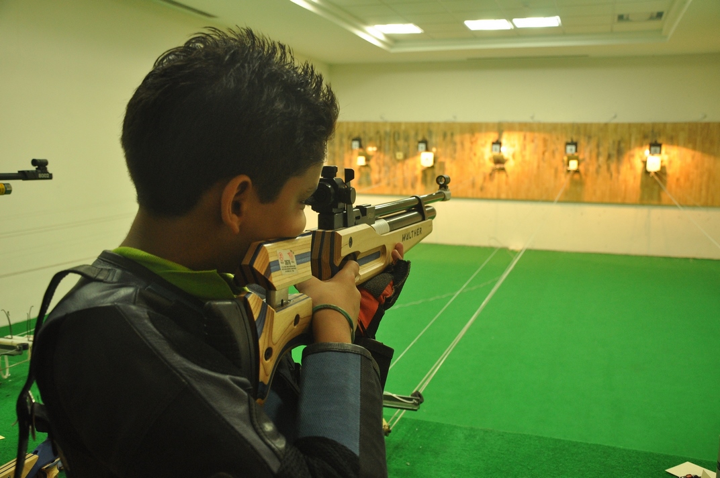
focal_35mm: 36
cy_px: 239
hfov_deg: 53.2
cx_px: 360
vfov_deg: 36.8
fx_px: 719
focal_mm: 24
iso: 1000
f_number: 5
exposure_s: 1/25
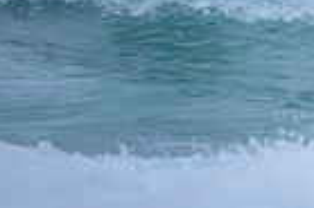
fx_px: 29144
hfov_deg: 0.6
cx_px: 648
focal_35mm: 3349
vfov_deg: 0.4
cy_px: -153
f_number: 6.3
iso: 1600
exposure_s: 1/2000
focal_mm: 800
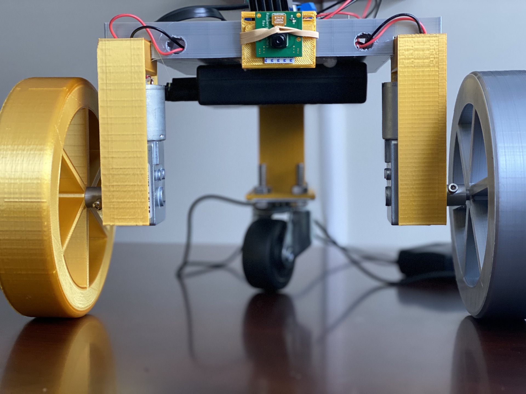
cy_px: 197
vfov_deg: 28.0
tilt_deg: -1.1
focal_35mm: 52
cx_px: 263
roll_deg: +0.9
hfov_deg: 36.8
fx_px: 790
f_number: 2
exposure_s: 1/107
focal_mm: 6
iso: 250
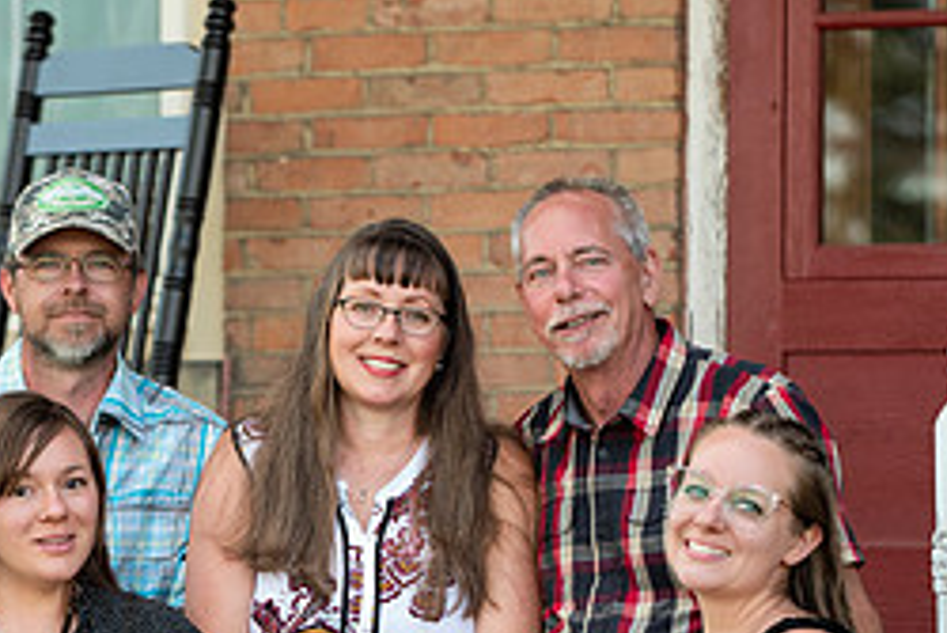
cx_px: 288
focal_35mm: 269
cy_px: 548
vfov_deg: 5.1
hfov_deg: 7.6
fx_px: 7080
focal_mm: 116
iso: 200
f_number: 2.8
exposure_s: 1/250
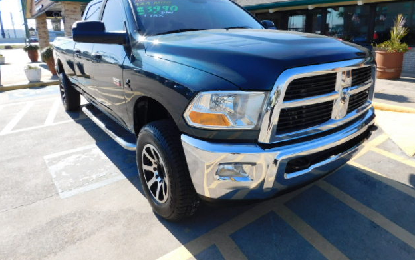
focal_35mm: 25
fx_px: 283
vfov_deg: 49.0
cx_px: 211
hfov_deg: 72.5
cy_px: 103
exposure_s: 1/1000
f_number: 3
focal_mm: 4
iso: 125
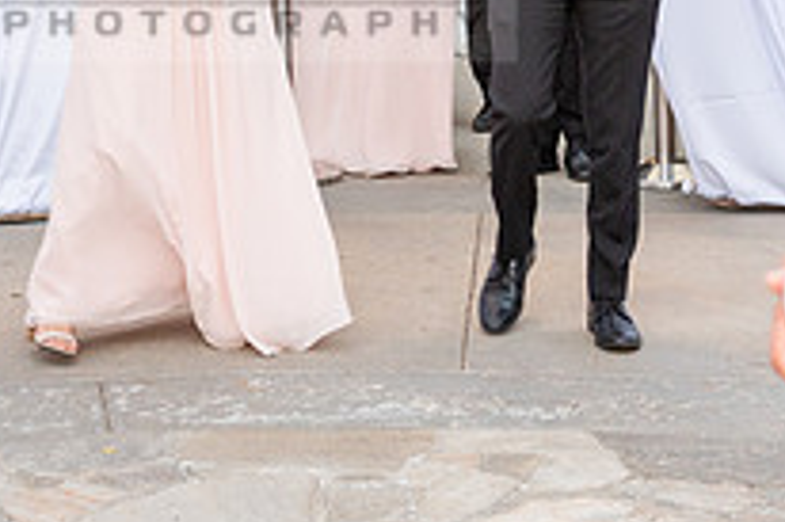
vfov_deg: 10.9
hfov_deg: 16.4
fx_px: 2702
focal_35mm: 124
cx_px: 194
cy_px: -29
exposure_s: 1/160
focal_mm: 44
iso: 800
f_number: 5
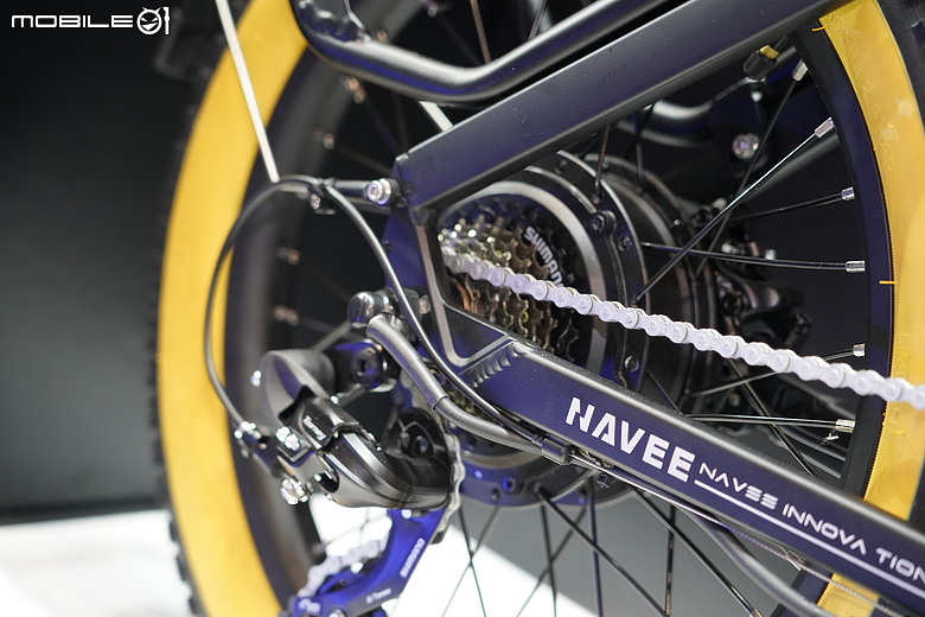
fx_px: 2030
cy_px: 308
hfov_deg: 25.7
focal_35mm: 79
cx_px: 462
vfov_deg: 17.3
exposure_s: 1/80
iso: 2000
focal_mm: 79
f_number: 4
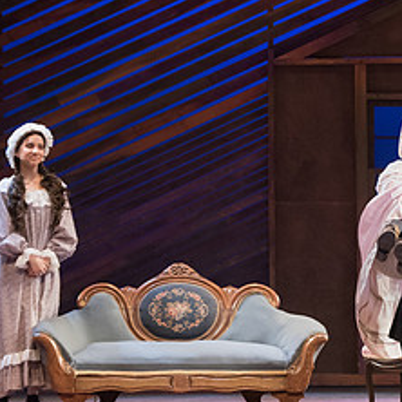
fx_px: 3508
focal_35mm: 267
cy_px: 242
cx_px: 467
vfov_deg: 6.6
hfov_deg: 6.5
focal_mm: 120
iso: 5000
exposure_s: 1/400
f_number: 3.2
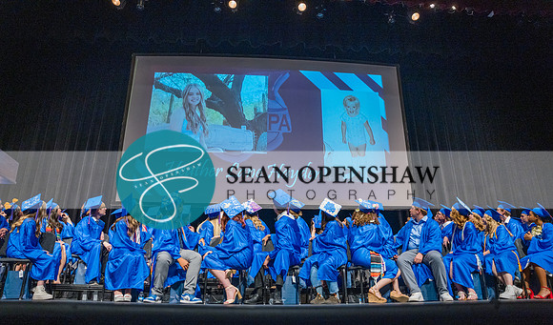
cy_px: 184
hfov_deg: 73.7
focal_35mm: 25
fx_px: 369
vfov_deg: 47.5
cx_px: 276
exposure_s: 1/160
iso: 2500
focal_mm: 24
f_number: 2.8
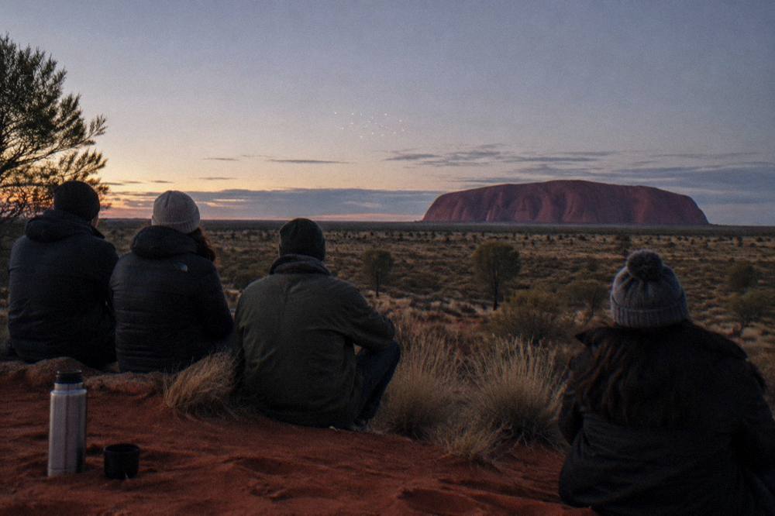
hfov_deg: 51.9
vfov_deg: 35.9
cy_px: 258
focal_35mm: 37
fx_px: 796
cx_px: 388
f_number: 3.5
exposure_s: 1/50
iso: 2500
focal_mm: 37
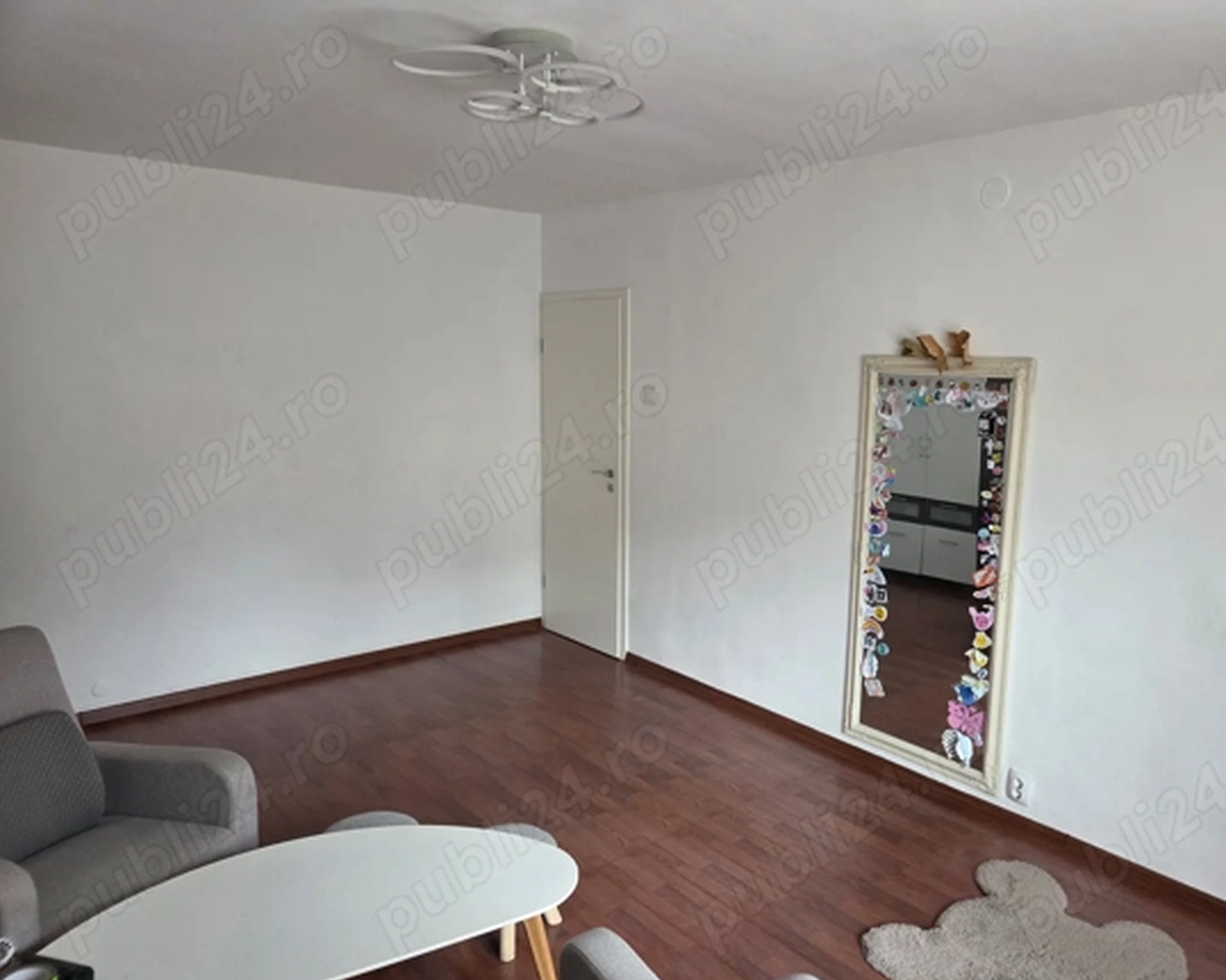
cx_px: 680
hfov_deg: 67.9
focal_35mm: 25
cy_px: 507
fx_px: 907
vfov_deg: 56.8
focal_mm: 5.4
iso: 160
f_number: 1.8
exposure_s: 1/100
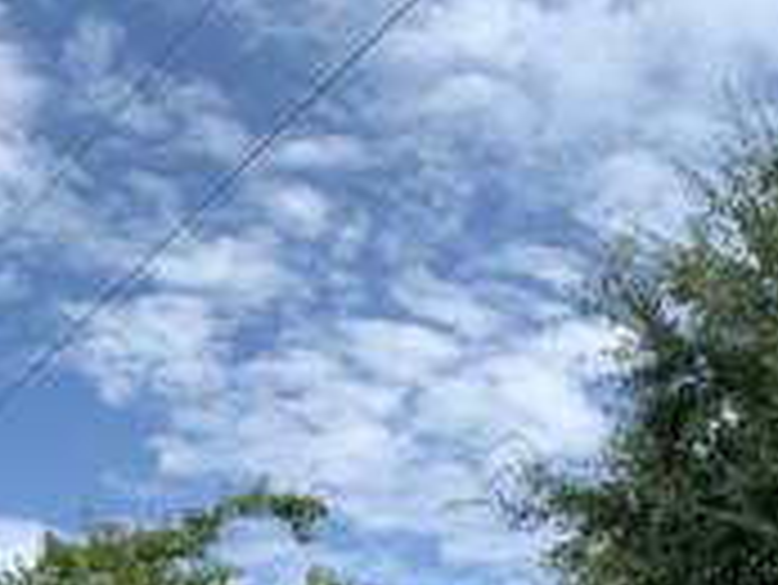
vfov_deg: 18.7
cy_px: 799
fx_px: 1619
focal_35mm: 72
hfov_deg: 27.0
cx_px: 418
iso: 25
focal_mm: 4.25
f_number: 1.8
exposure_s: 1/1634
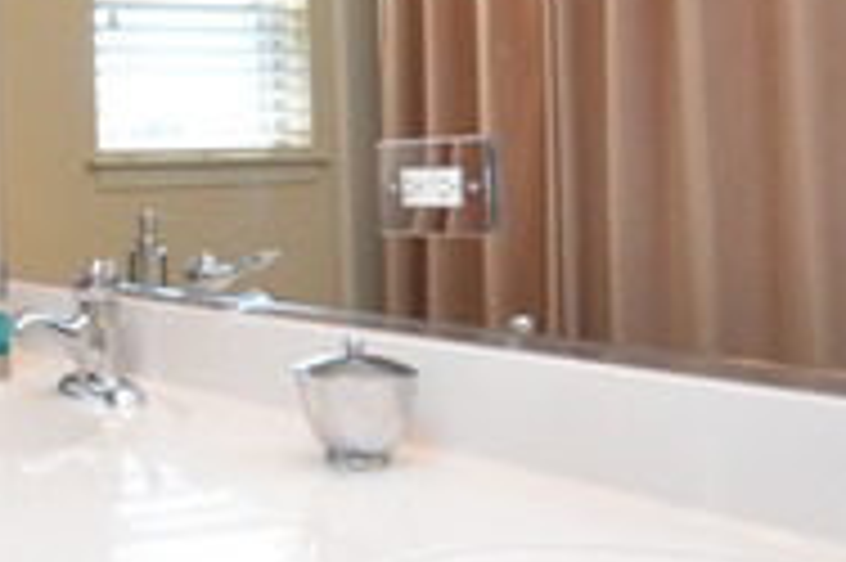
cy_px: 130
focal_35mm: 51
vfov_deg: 26.1
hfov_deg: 34.4
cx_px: -50
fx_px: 1197
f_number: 4.5
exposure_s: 1/80
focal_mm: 10
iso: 400
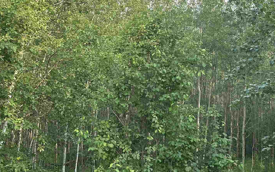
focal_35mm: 55
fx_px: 412
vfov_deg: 23.2
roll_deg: +0.7
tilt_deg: -1.4
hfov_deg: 36.8
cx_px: 119
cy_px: 36
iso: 80
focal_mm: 6.86
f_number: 1.78
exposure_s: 1/1198
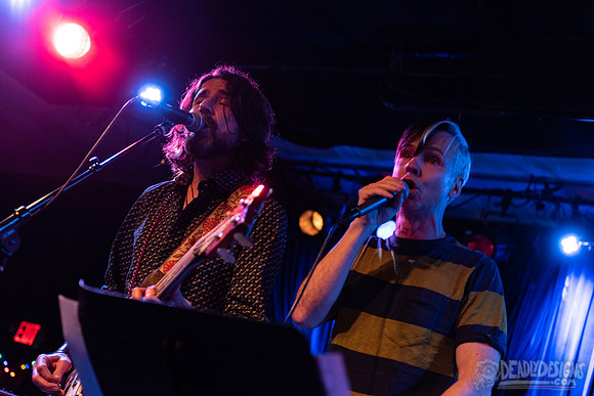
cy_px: 198
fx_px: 990
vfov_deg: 22.6
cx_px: 297
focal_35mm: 60
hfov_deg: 33.4
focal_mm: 60
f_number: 3.2
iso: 2000
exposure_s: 1/160
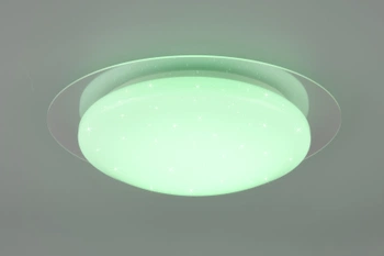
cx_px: 193
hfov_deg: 17.2
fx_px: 1269
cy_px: 129
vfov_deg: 11.5
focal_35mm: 119
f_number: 22
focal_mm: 65
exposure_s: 1/2.5
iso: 100
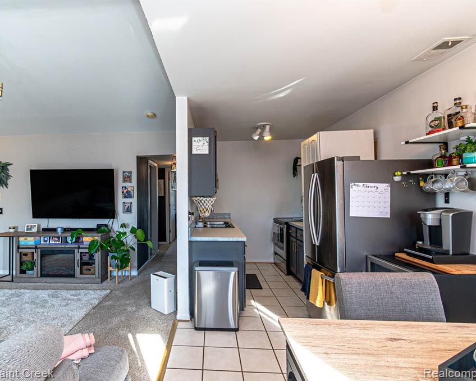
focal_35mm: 17
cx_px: 193
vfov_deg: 77.0
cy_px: 190
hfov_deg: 88.6
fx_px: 239
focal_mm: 10
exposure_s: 1/100
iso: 1000
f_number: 9
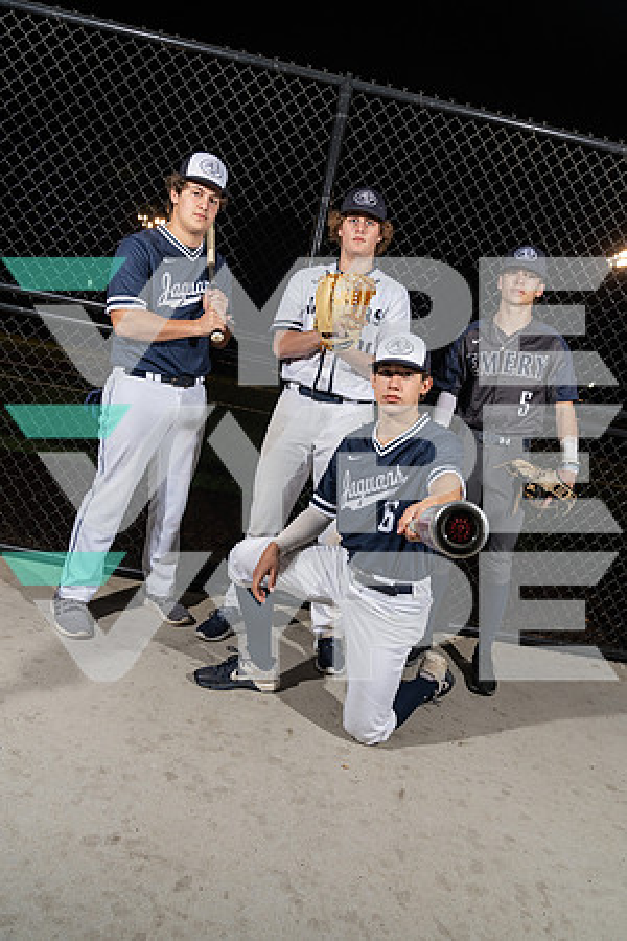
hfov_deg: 47.9
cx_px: 314
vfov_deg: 67.4
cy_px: 470
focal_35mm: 27
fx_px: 705
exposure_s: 1/125
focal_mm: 27
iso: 125
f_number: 5.6
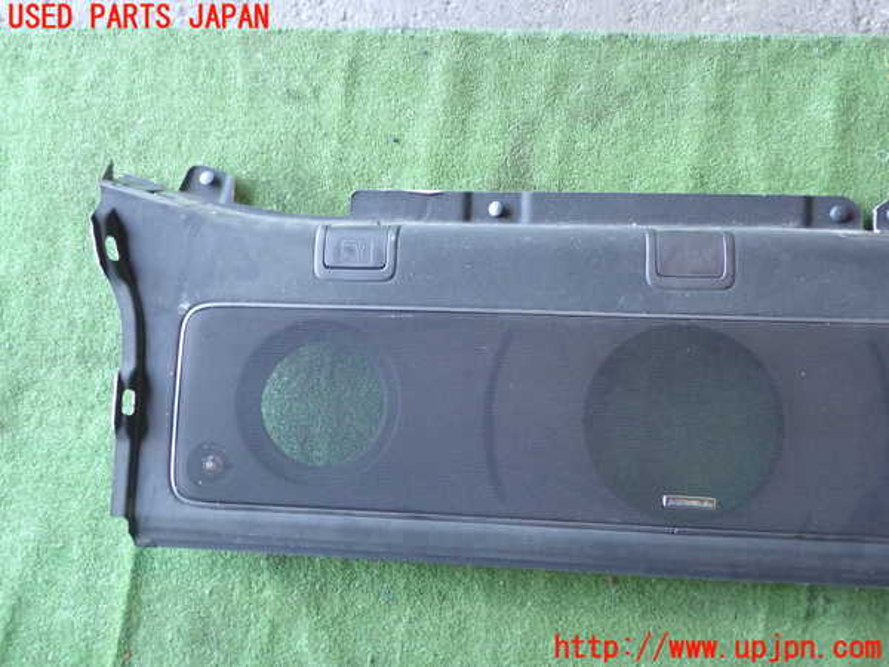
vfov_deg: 39.7
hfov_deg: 51.4
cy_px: 334
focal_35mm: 36
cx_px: 444
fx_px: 925
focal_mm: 6.37
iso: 320
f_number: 2.5
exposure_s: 1/40
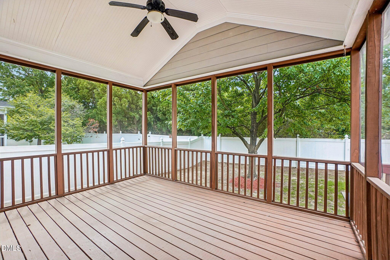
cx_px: 195
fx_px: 162
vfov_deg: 77.3
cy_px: 130
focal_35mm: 15
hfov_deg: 100.4
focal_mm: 10
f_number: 8
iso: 400
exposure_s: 1/50
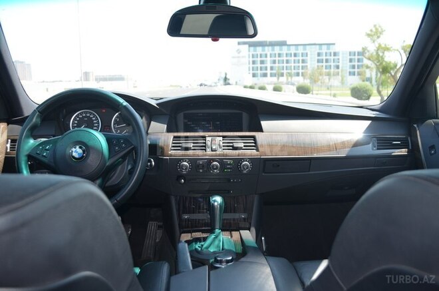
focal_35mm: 33
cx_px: 220
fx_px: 402
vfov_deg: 39.8
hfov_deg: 57.3
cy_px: 146
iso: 160
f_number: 4
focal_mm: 22
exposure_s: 1/200
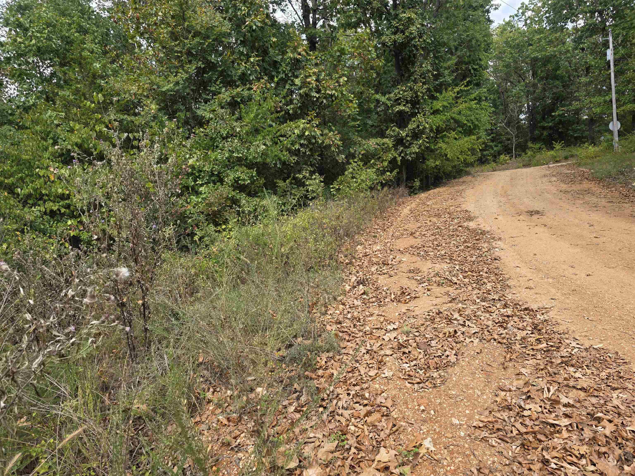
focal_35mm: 23
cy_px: 238
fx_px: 422
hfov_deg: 73.9
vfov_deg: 58.9
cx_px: 318
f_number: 1.7
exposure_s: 1/359
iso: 32
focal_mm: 6.3
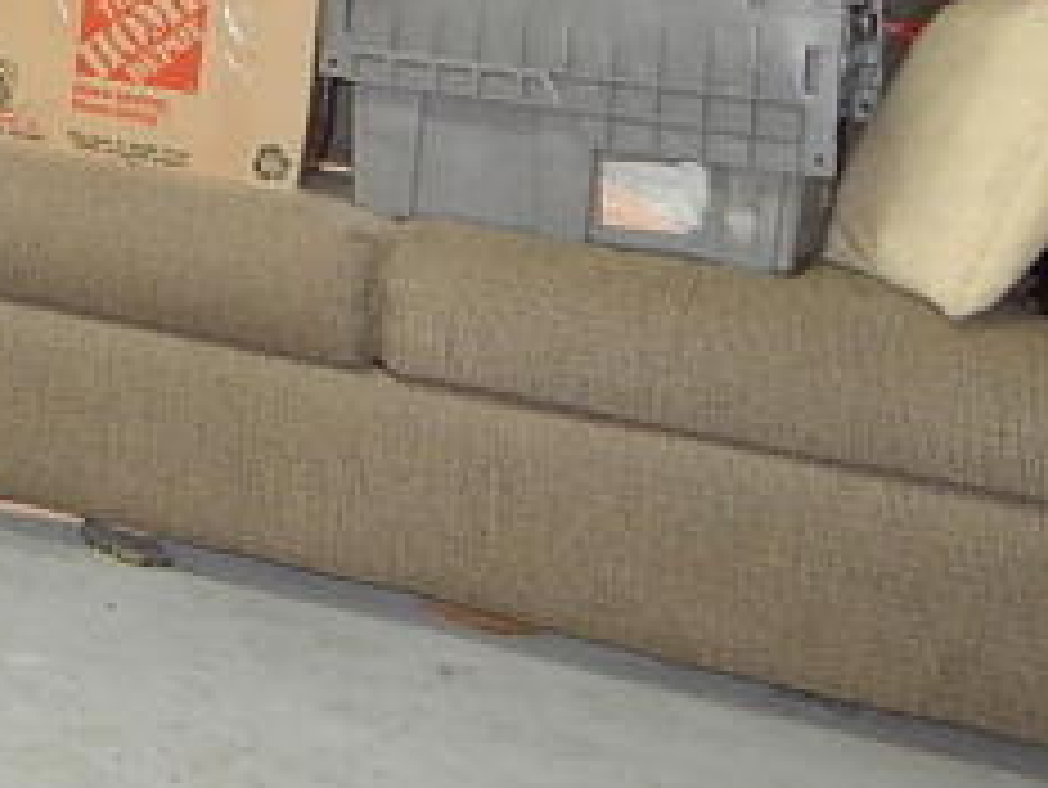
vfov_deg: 13.9
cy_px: -333
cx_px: -706
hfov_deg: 16.8
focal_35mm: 101
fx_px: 3059
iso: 200
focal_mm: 4
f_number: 3
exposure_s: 1/30
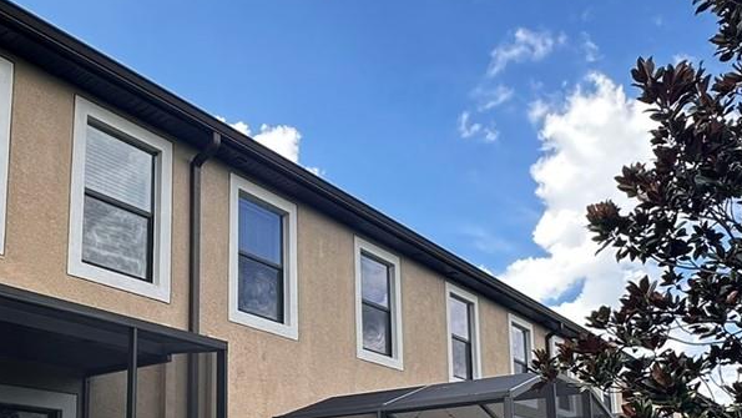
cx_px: 277
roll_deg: +0.8
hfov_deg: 48.9
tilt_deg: +9.5
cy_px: 393
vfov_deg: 27.7
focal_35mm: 41
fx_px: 807
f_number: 2.2
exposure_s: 1/506
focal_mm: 2.22
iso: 40
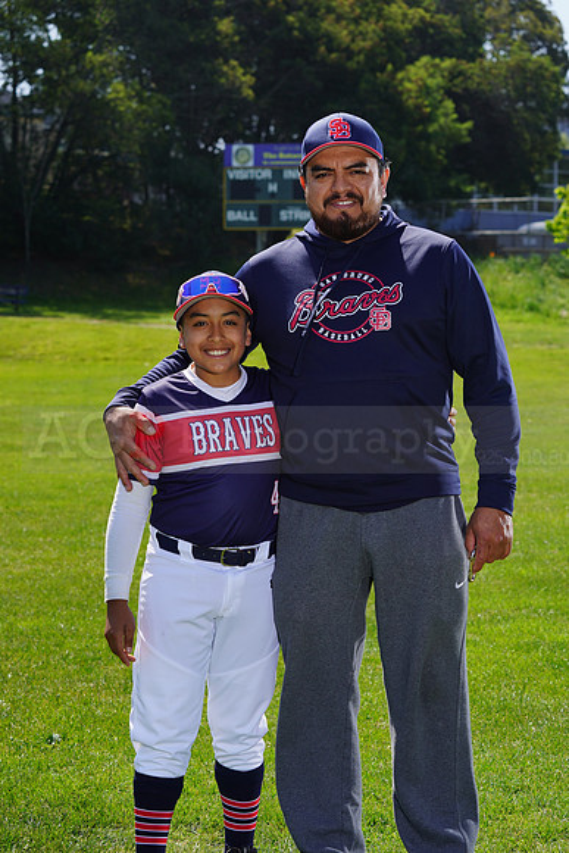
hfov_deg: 13.7
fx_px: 2369
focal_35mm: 100
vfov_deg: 20.4
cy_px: 426
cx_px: 284
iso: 100
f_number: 8
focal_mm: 100
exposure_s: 1/250
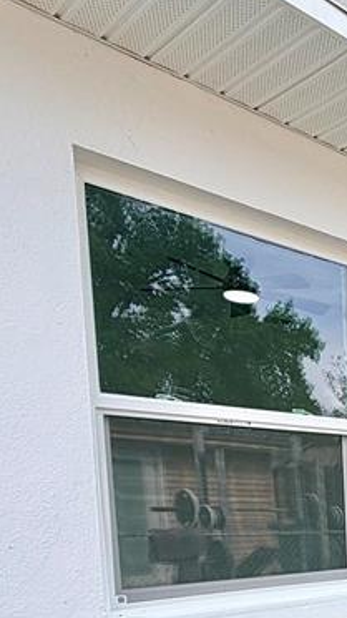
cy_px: 568
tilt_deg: -5.6
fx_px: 688
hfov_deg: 21.0
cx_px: 598
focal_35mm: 42
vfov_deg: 43.7
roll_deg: +0.2
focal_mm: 2.22
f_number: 2.2
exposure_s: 1/564
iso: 40
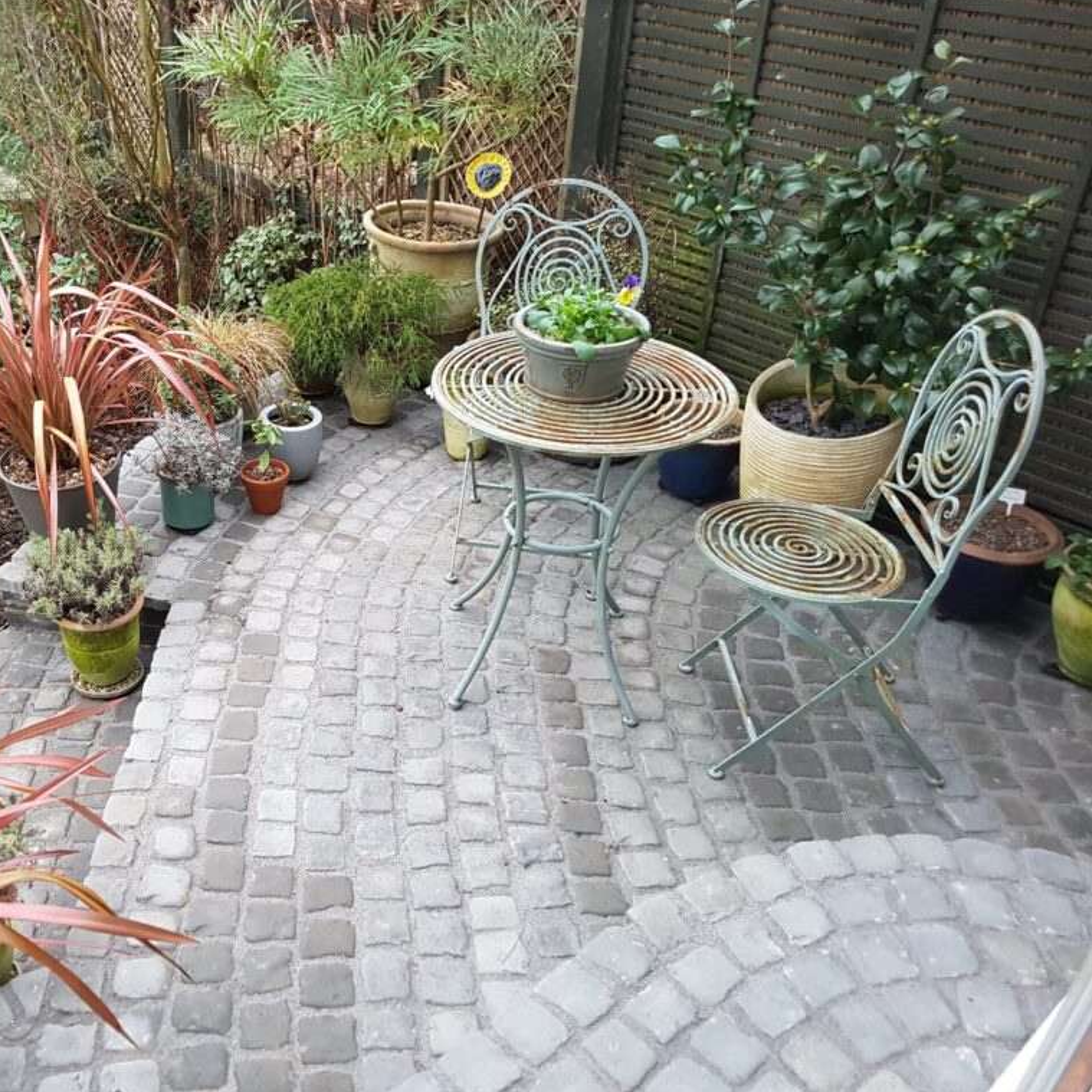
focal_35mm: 31
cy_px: 544
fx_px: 1106
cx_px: 357
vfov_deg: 52.5
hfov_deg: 51.5
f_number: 1.7
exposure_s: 1/50
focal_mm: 4.2
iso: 160
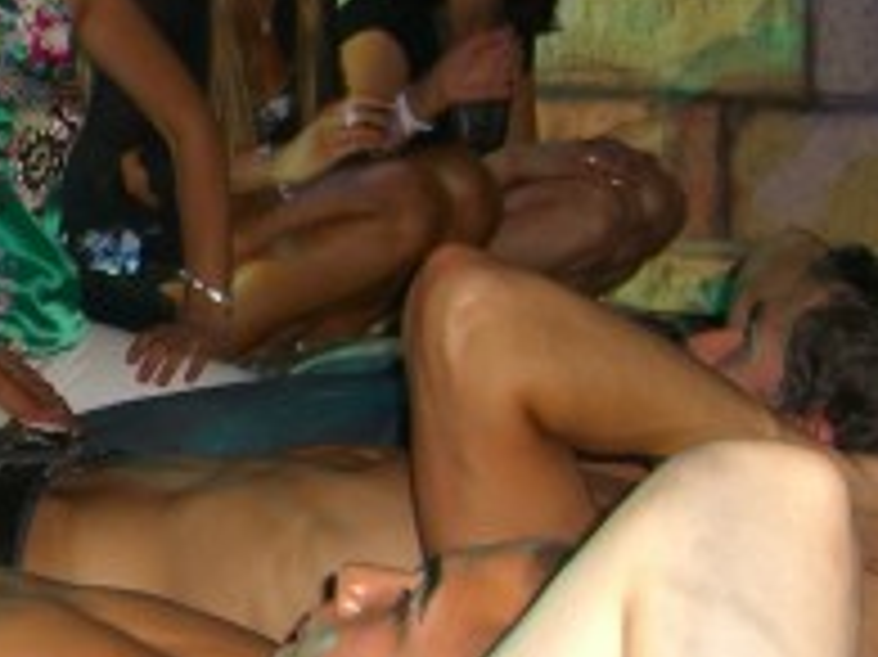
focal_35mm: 117
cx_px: -198
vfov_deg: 12.6
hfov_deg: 16.1
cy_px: 378
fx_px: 2966
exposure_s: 1/60
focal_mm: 7.9
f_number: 2.8
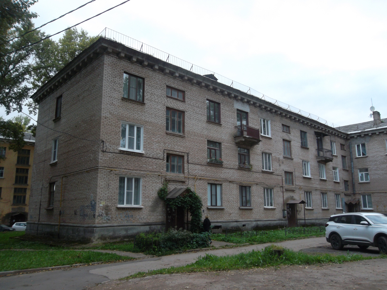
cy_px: 145
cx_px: 194
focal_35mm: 27
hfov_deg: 65.3
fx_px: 302
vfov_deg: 51.4
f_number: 3.5
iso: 80
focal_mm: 4.9
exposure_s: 1/85
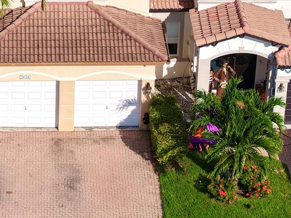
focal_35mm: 169
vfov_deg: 8.7
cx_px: 16
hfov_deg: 11.6
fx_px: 1420
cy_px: -18
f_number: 2.8
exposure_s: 1/1250
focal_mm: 19.35
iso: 100
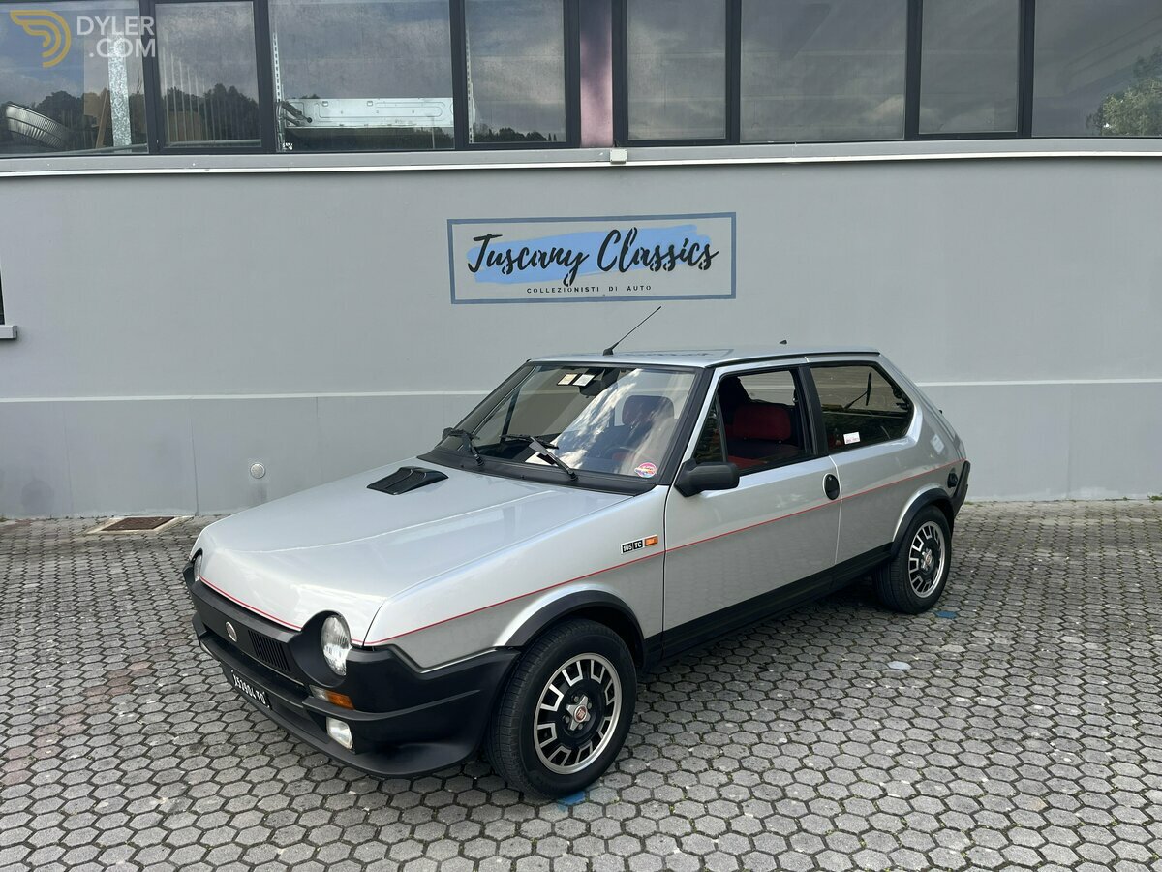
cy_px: 436
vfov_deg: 53.1
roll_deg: +1.7
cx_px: 581
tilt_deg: -7.0
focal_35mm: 26
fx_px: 873
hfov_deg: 67.3
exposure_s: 1/508
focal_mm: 5.1
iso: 50
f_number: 1.6
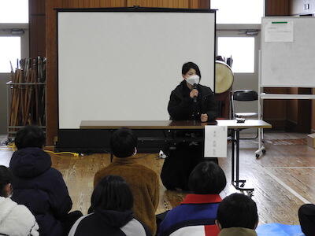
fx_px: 955
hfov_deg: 18.7
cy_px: 118
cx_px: 158
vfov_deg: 14.1
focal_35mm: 105
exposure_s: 1/25
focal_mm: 18.8
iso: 400
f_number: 4.8
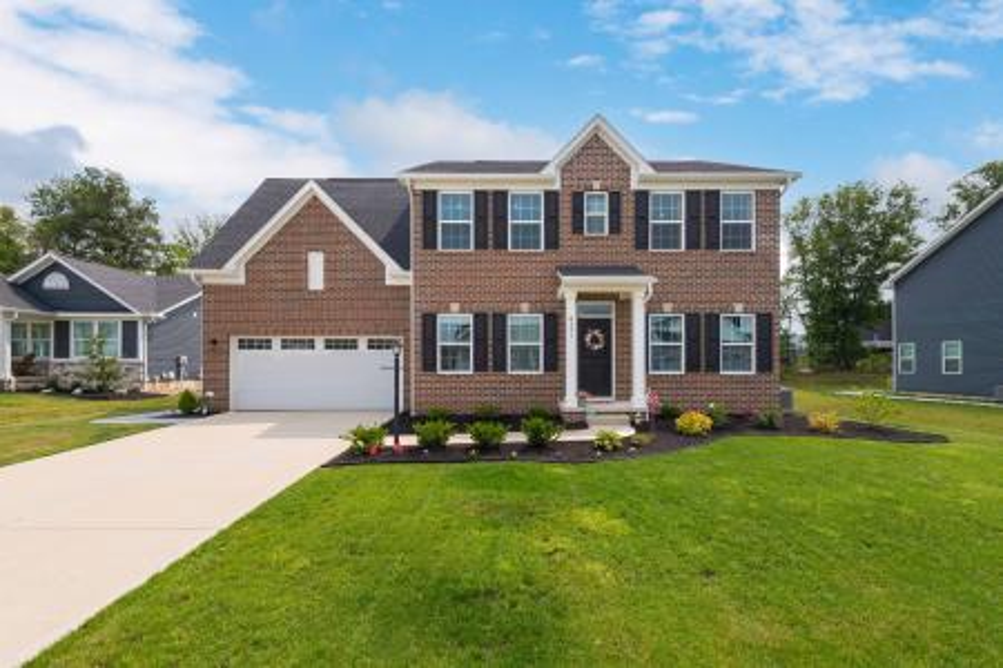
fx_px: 446
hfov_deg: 96.7
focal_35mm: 16
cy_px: 334
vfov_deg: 73.7
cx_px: 502
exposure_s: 1/640
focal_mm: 16
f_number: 9
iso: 200
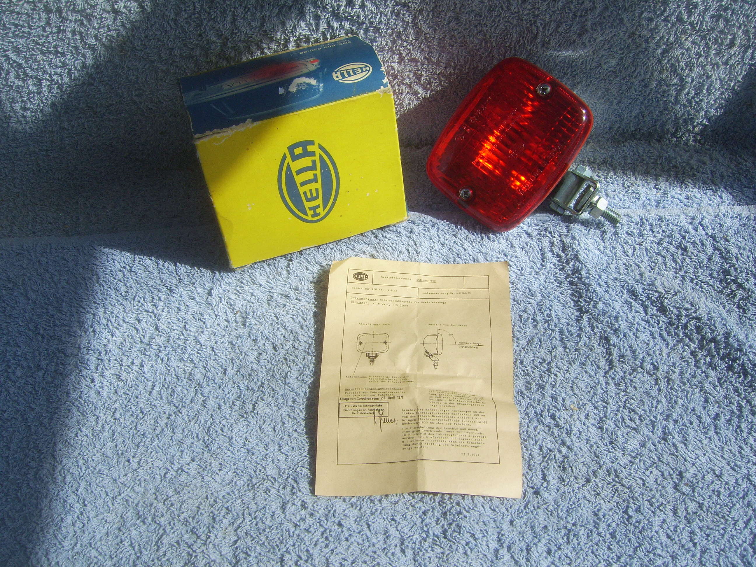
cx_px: 378
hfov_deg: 49.0
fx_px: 830
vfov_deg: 37.7
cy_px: 284
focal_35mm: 38
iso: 50
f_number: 6.4
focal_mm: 7.8
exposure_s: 1/400
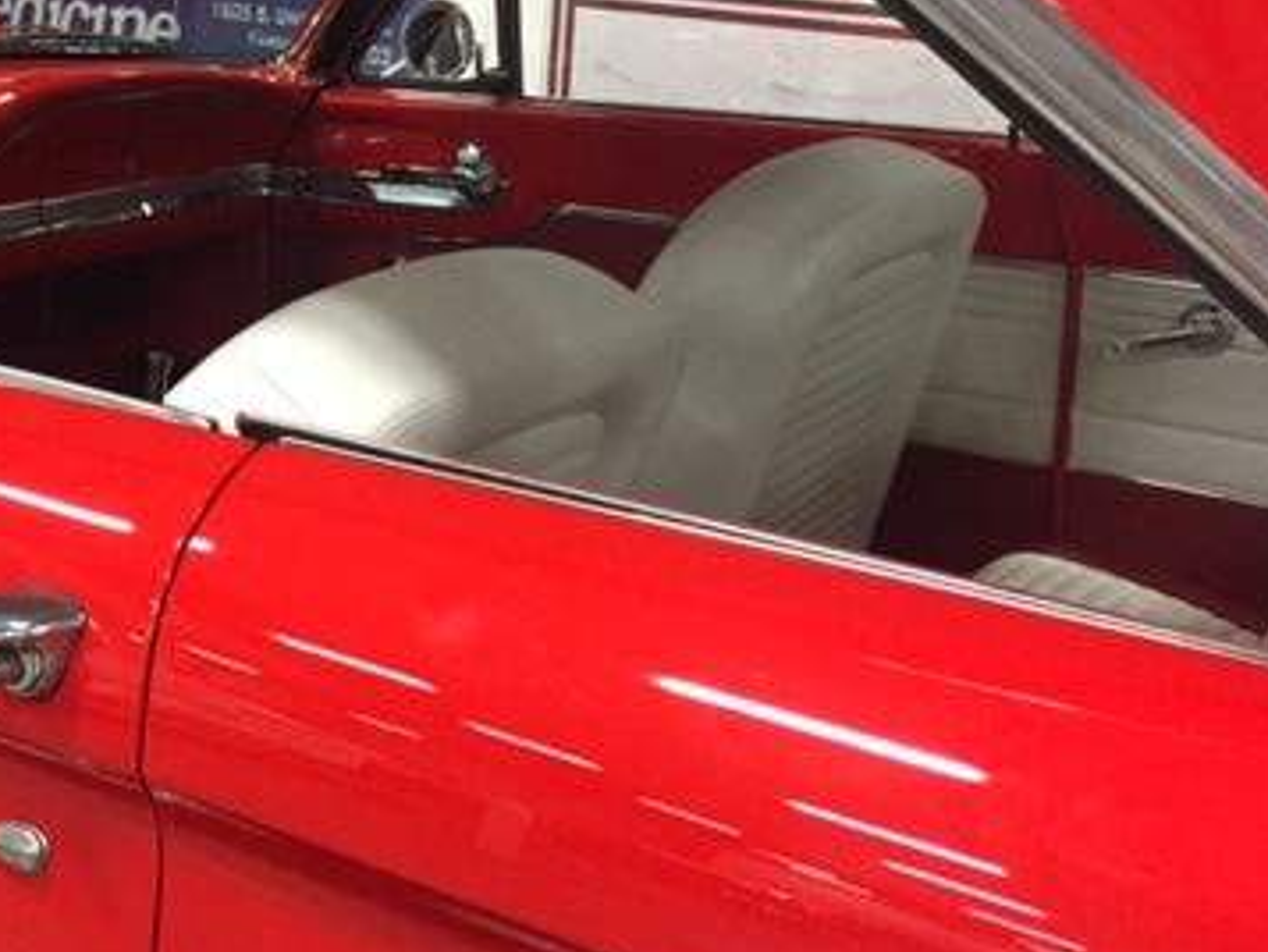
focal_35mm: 52
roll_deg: -0.7
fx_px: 1905
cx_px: 320
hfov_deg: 36.0
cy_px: 366
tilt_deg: -15.7
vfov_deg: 28.0
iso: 200
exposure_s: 1/30
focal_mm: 4.15
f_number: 2.2
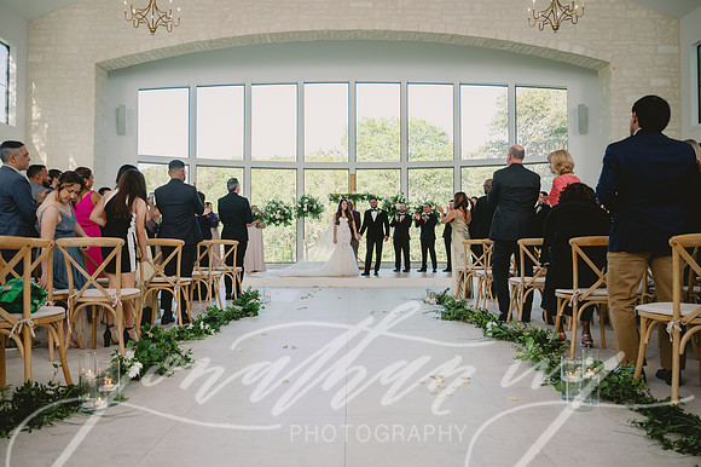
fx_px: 516
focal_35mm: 26
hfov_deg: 68.4
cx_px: 350
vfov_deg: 48.7
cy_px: 234
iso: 125
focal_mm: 26.5
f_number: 2.8
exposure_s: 1/200
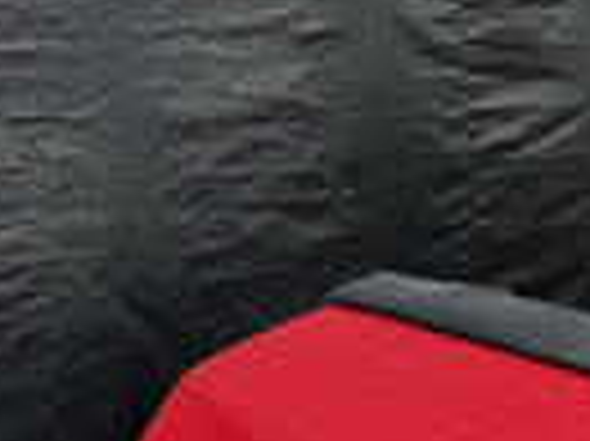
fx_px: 1992
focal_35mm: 117
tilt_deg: -15.3
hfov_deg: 14.1
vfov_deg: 12.4
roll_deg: -0.7
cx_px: 1189
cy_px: 513
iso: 80
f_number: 1.78
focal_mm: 6.76
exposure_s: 1/433
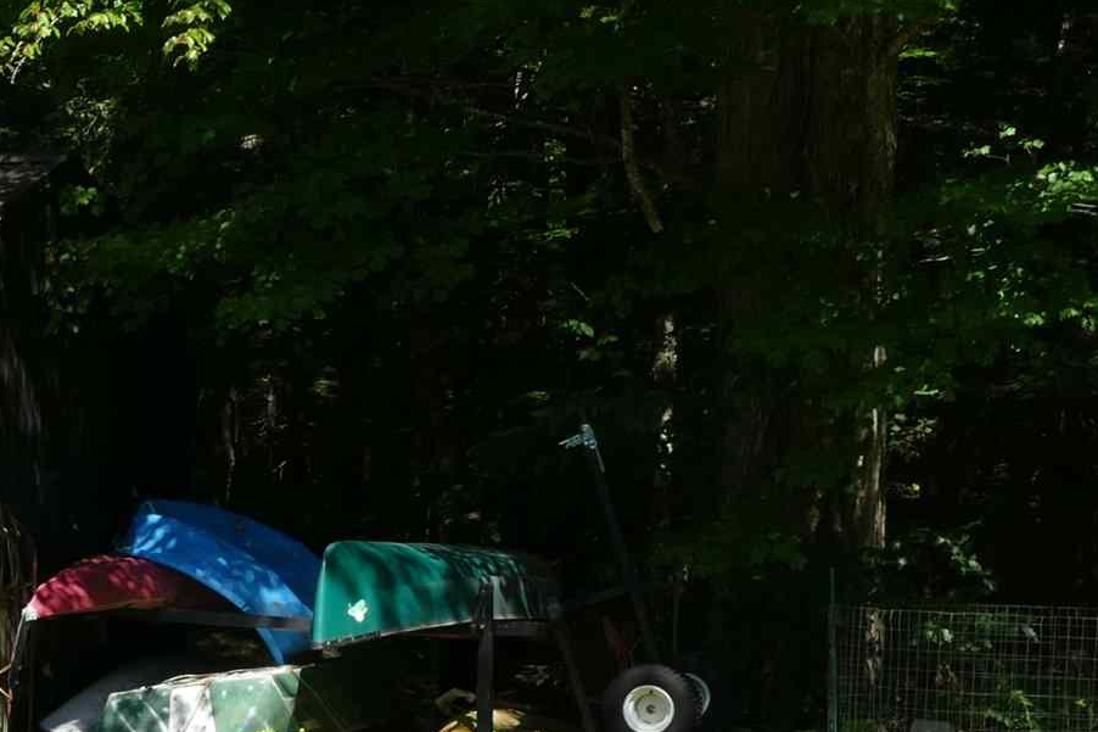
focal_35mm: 126
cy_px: 641
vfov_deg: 10.8
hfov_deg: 15.2
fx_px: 3842
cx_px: -466
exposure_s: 1/125
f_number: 8
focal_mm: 13.43
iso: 125
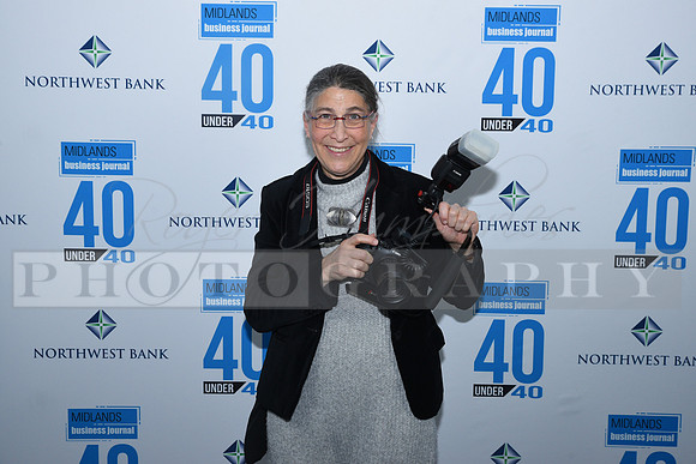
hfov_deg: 39.6
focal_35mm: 50
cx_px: 348
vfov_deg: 27.0
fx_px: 967
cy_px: 232
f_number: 7.1
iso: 1400
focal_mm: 50
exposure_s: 1/200
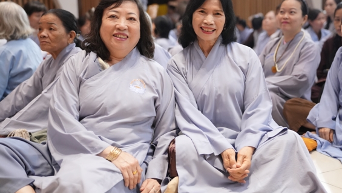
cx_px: 185
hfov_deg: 39.1
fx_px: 481
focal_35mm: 53
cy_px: 79
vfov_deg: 22.6
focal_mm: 44
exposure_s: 1/800
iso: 5000
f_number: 2.2
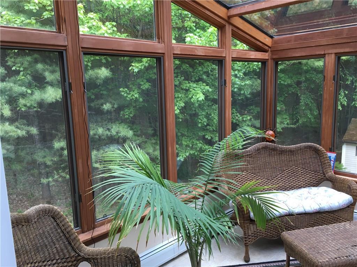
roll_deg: +1.6
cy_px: 134
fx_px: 299
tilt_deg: -10.7
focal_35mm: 29
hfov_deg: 61.7
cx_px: 178
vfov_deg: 48.2
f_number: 2.2
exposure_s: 1/40
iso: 25
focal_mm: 4.15
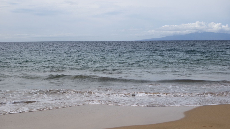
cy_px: 72
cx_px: 115
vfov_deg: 20.4
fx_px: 360
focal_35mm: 59
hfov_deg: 35.4
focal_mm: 37.6
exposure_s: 1/3000
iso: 400
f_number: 6.4
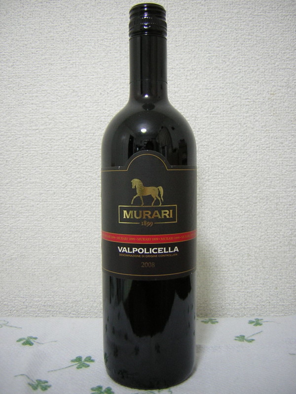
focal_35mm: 36
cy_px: 197
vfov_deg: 51.4
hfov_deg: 39.7
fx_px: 410
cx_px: 148
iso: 62
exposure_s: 1/5.5
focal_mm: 4.7
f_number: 2.6
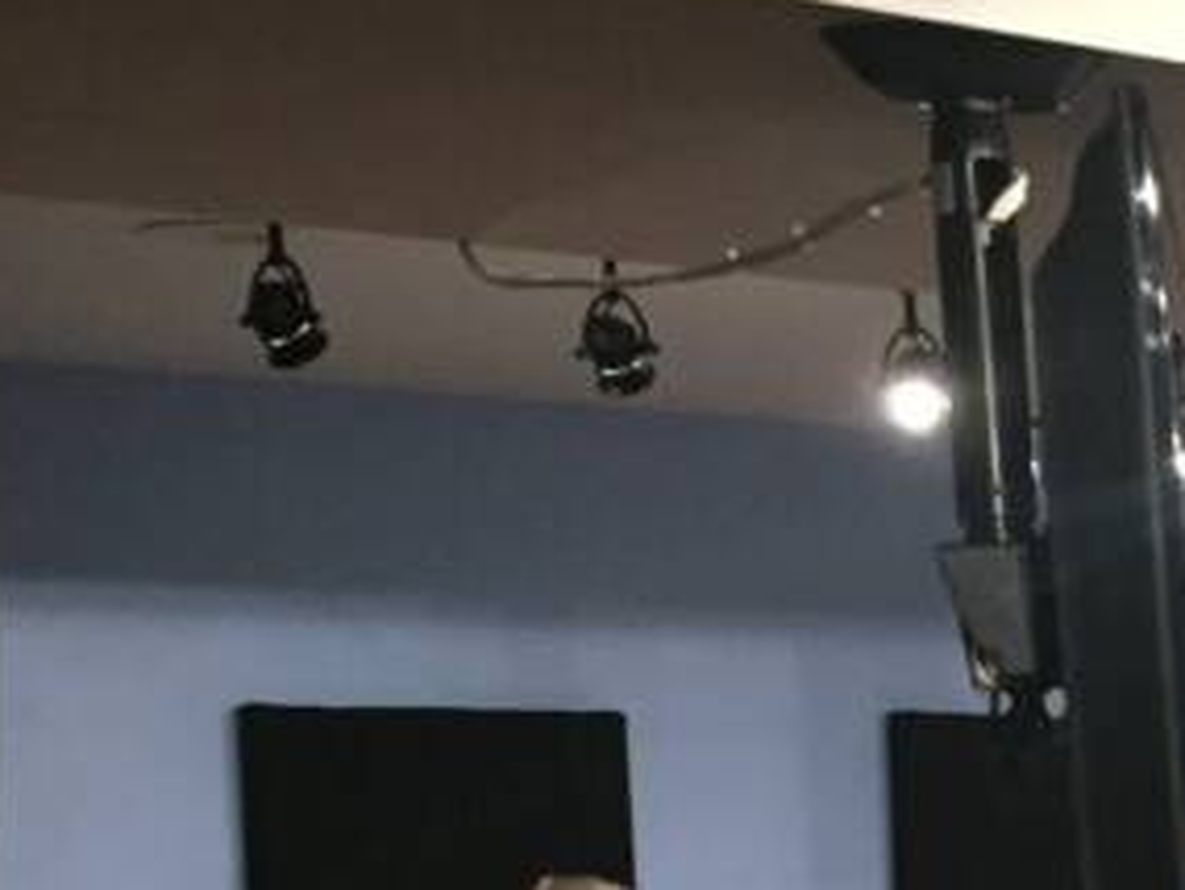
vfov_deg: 12.1
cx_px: 1788
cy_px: 1189
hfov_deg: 15.3
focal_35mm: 119
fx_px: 4075
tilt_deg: -4.8
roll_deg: +0.6
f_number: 2.2
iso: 200
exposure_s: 1/30
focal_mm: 4.15
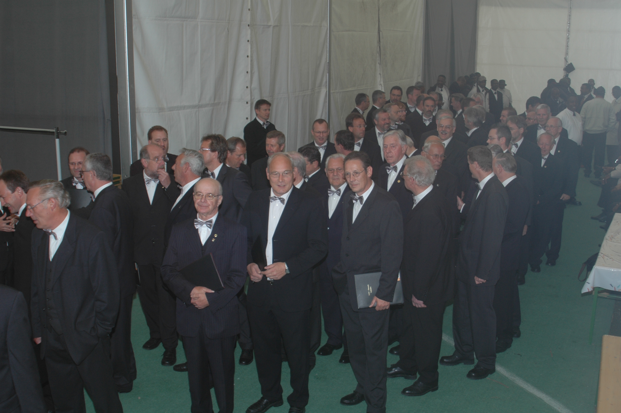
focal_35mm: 42
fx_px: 724
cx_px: 310
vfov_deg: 31.8
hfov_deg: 46.4
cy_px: 206
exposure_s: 1/60
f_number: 4
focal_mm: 28
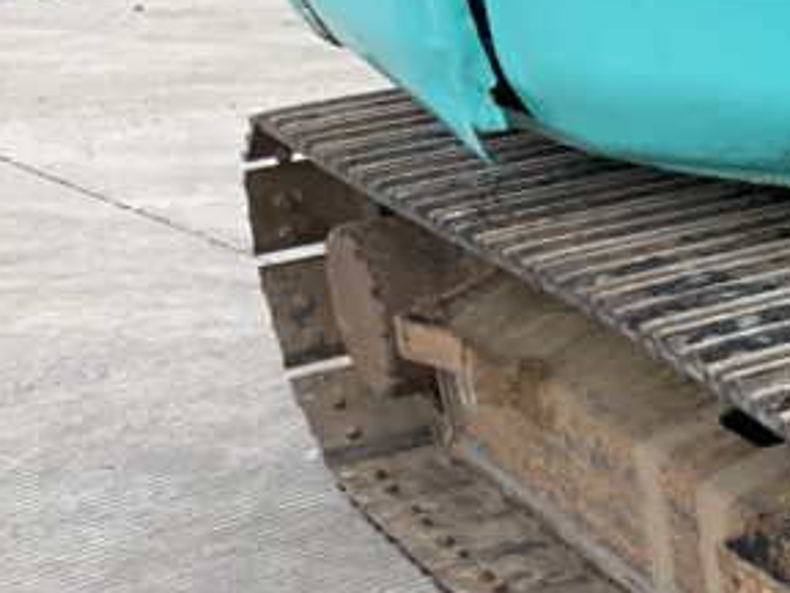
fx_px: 2351
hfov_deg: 17.3
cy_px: 689
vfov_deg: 14.0
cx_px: 1158
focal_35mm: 103
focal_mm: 3
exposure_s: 1/478
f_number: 1.8
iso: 16
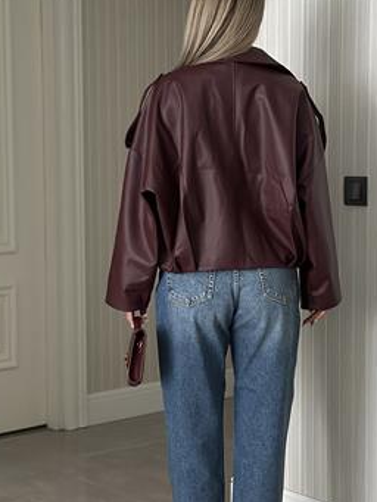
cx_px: 208
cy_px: 241
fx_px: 1088
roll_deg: -0.3
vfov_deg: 26.0
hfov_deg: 19.6
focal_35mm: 75
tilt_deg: -4.7
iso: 640
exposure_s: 1/40
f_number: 1.78
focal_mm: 6.86
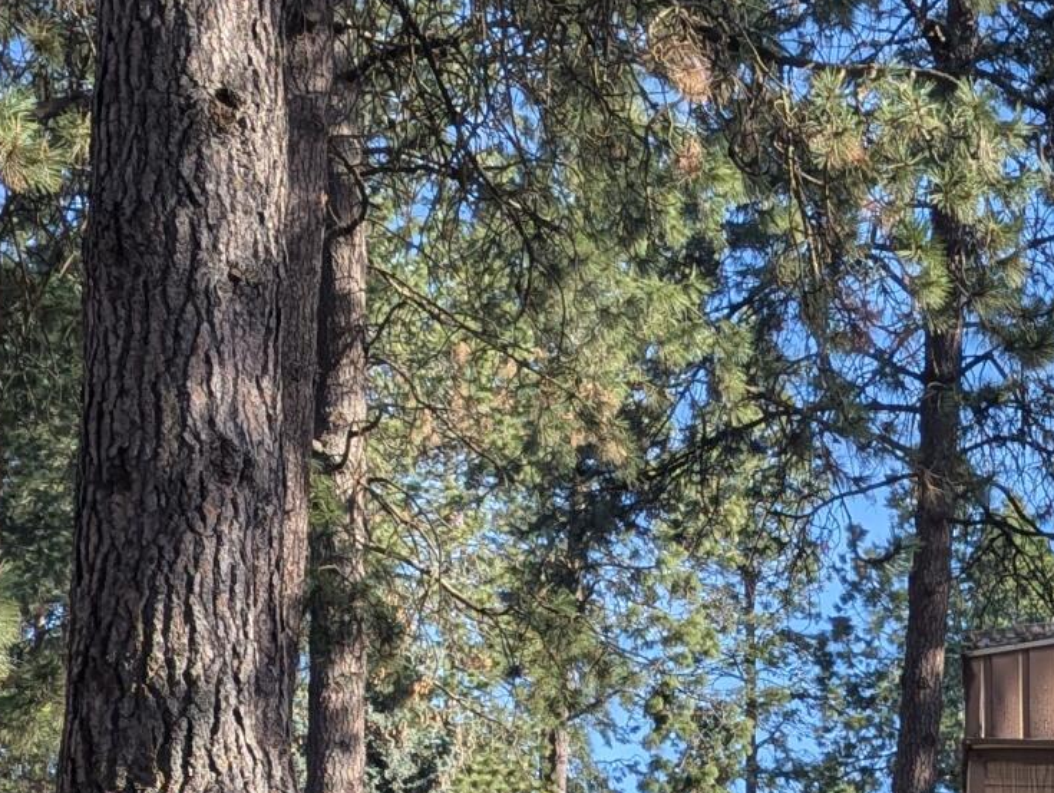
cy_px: 1170
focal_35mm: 98
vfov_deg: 14.2
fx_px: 2987
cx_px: 1420
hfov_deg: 18.4
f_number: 1.85
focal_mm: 6.81
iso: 43
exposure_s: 1/967
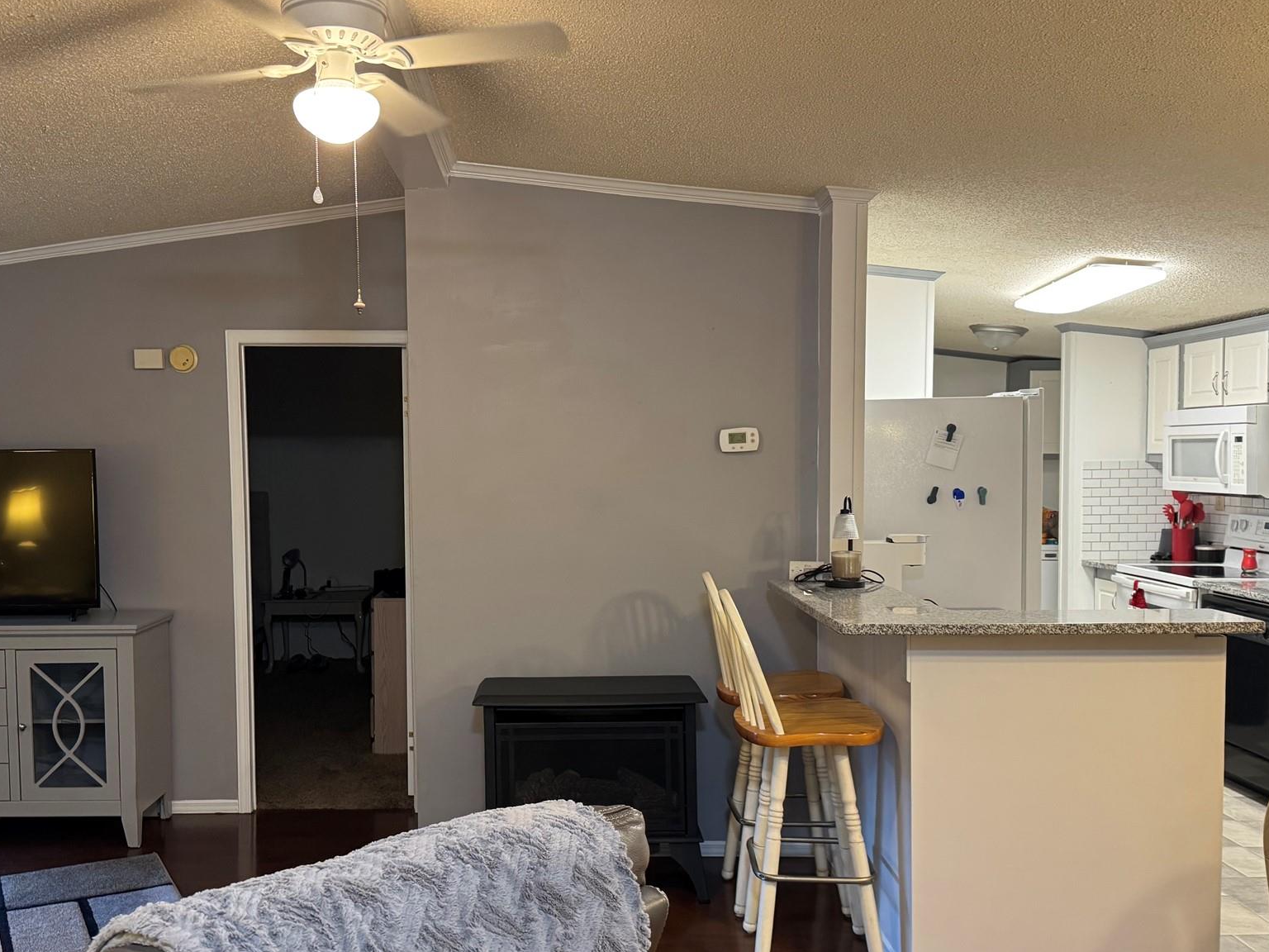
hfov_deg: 56.5
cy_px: 537
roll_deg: +0.9
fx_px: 1173
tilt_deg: -3.8
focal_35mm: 32
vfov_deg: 44.1
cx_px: 524
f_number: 1.78
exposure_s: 1/60
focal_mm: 6.76
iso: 320
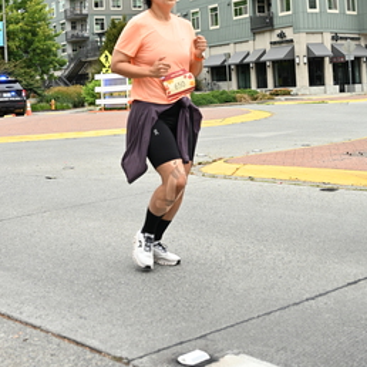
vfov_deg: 28.6
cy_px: 51
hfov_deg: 29.3
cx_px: 122
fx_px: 696
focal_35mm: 58
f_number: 4
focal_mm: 32
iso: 1600
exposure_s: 1/800
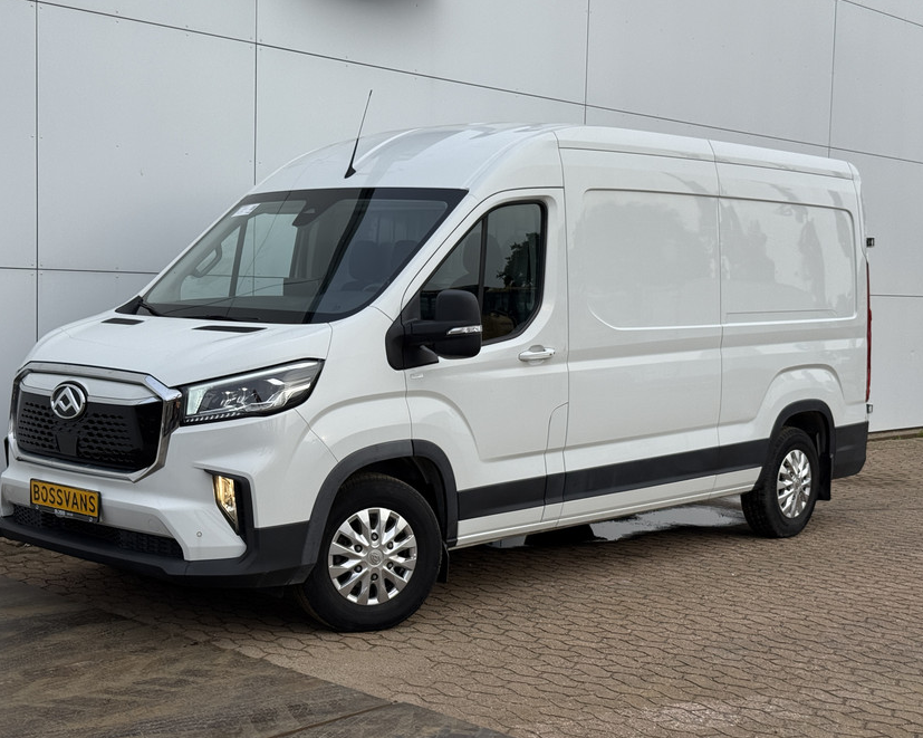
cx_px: 429
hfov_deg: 36.7
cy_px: 366
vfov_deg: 29.7
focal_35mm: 51
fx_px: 1393
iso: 64
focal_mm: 6.76
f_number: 1.78
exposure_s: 1/1715
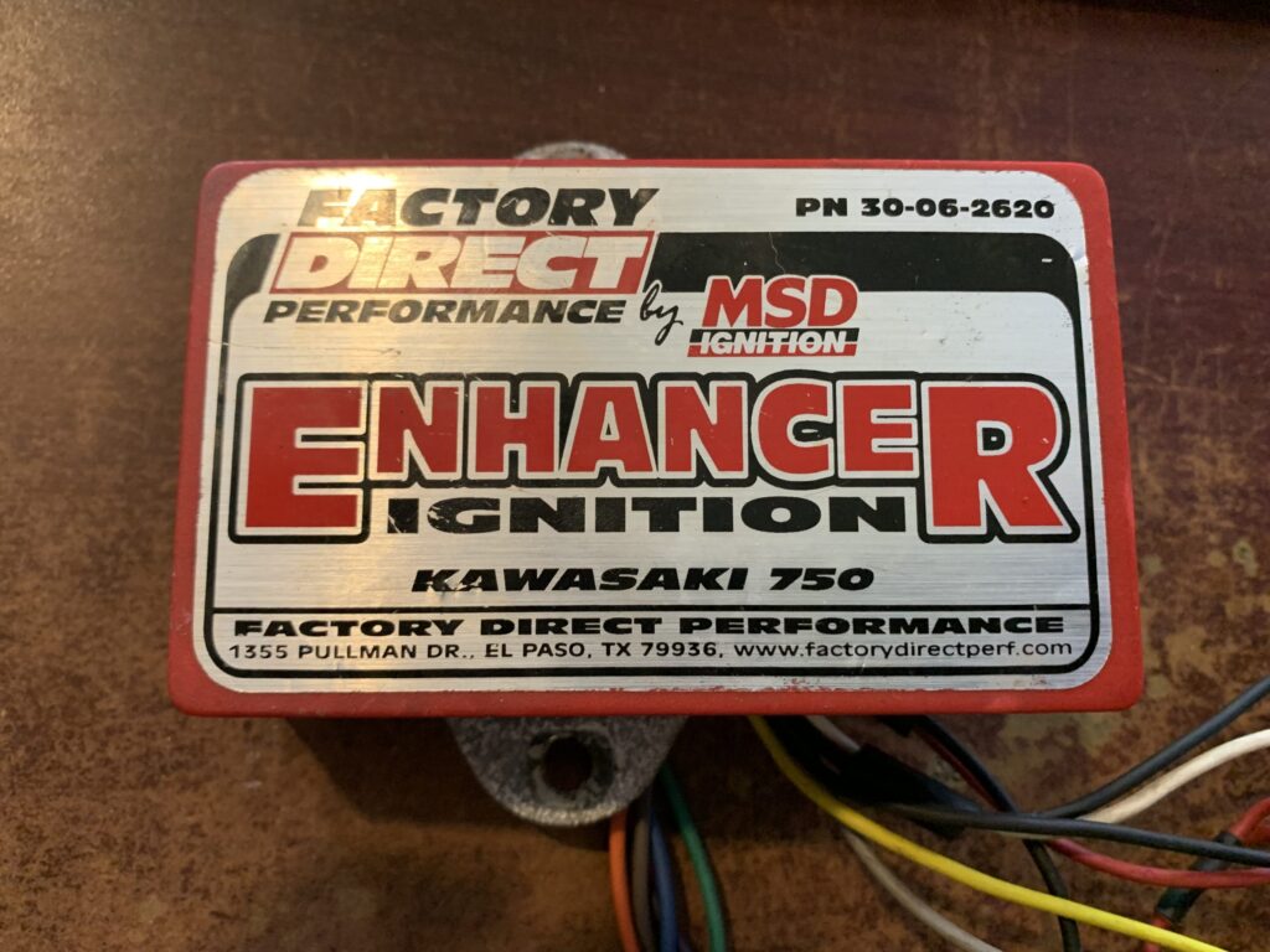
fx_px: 954
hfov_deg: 67.3
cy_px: 476
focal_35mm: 26
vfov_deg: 53.1
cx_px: 635
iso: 320
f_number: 1.8
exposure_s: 1/60
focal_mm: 4.25
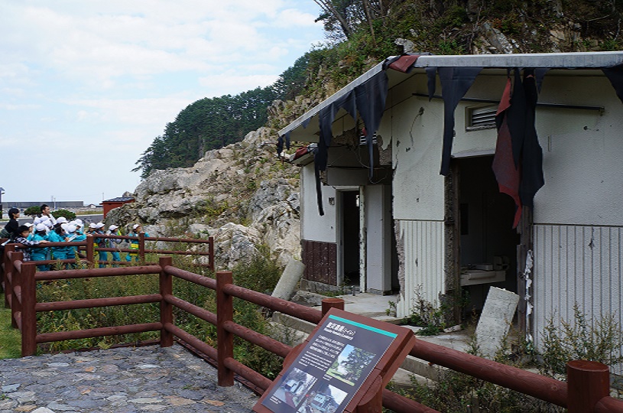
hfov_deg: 57.3
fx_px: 570
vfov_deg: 39.8
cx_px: 312
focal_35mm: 33
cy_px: 206
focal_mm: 22
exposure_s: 1/100
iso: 200
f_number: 11
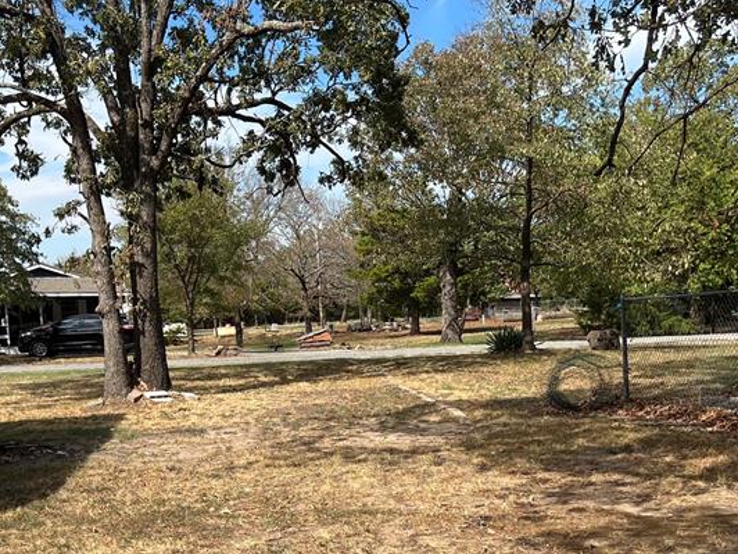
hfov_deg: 38.2
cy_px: 465
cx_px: 375
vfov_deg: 28.3
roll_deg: +0.4
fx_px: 1066
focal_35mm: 50
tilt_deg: -10.2
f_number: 1.5
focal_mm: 5.7
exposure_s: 1/2762
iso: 50
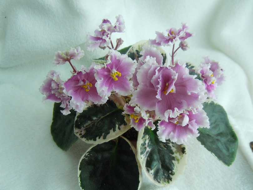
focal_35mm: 30
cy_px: 95
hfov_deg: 59.9
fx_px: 219
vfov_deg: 46.8
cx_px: 126
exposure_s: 1/125
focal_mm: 5.4
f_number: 3.5
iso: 400
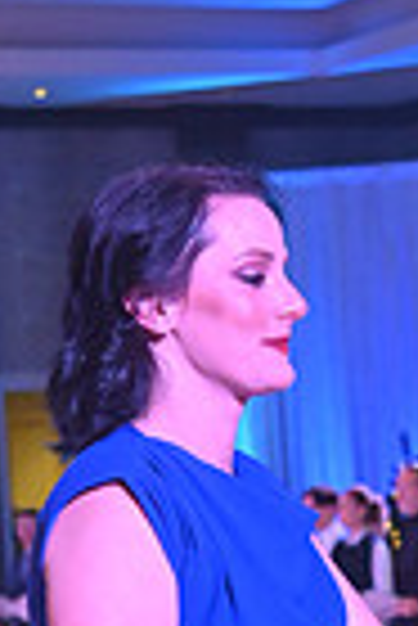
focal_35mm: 208
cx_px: 461
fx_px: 3613
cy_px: 991
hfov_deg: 6.6
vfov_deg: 9.6
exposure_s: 1/320
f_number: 5
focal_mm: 50
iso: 4500
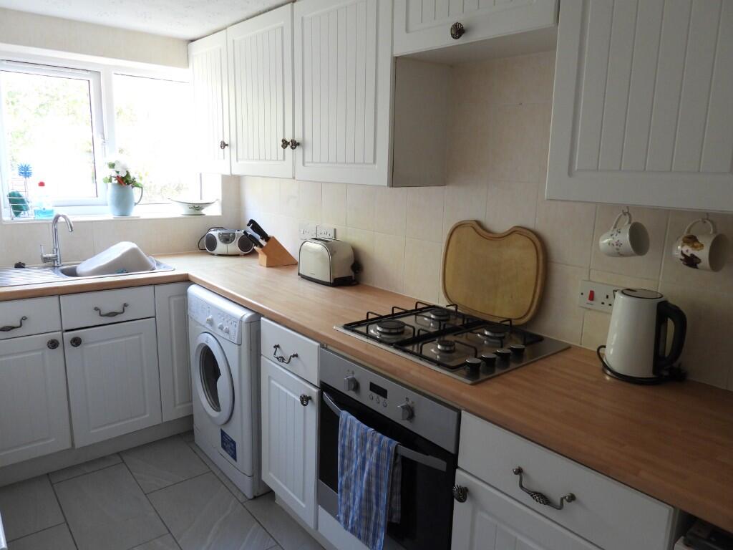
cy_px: 275
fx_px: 508
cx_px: 366
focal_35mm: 24
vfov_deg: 56.8
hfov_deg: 71.6
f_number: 2.8
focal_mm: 4.3
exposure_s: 1/30
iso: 280
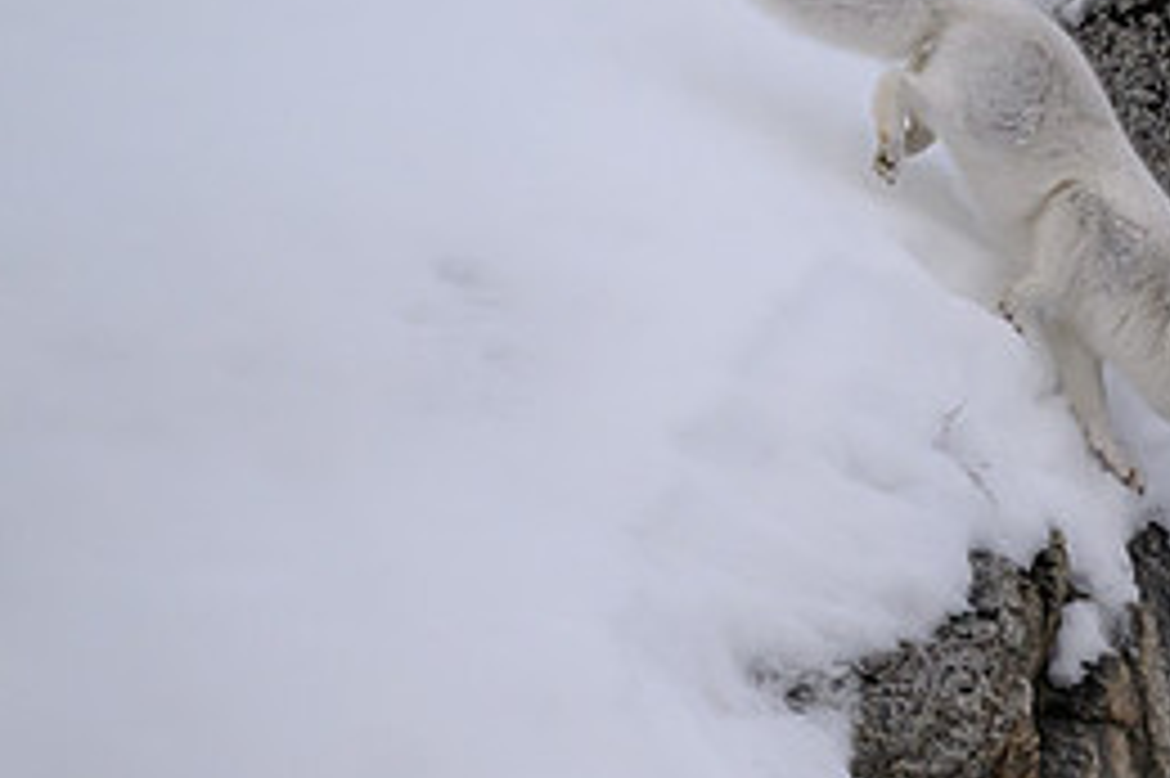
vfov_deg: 1.1
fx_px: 40598
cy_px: 148
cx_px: 1300
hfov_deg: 1.7
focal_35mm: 1250
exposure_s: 1/1600
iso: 2500
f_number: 4
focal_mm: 560
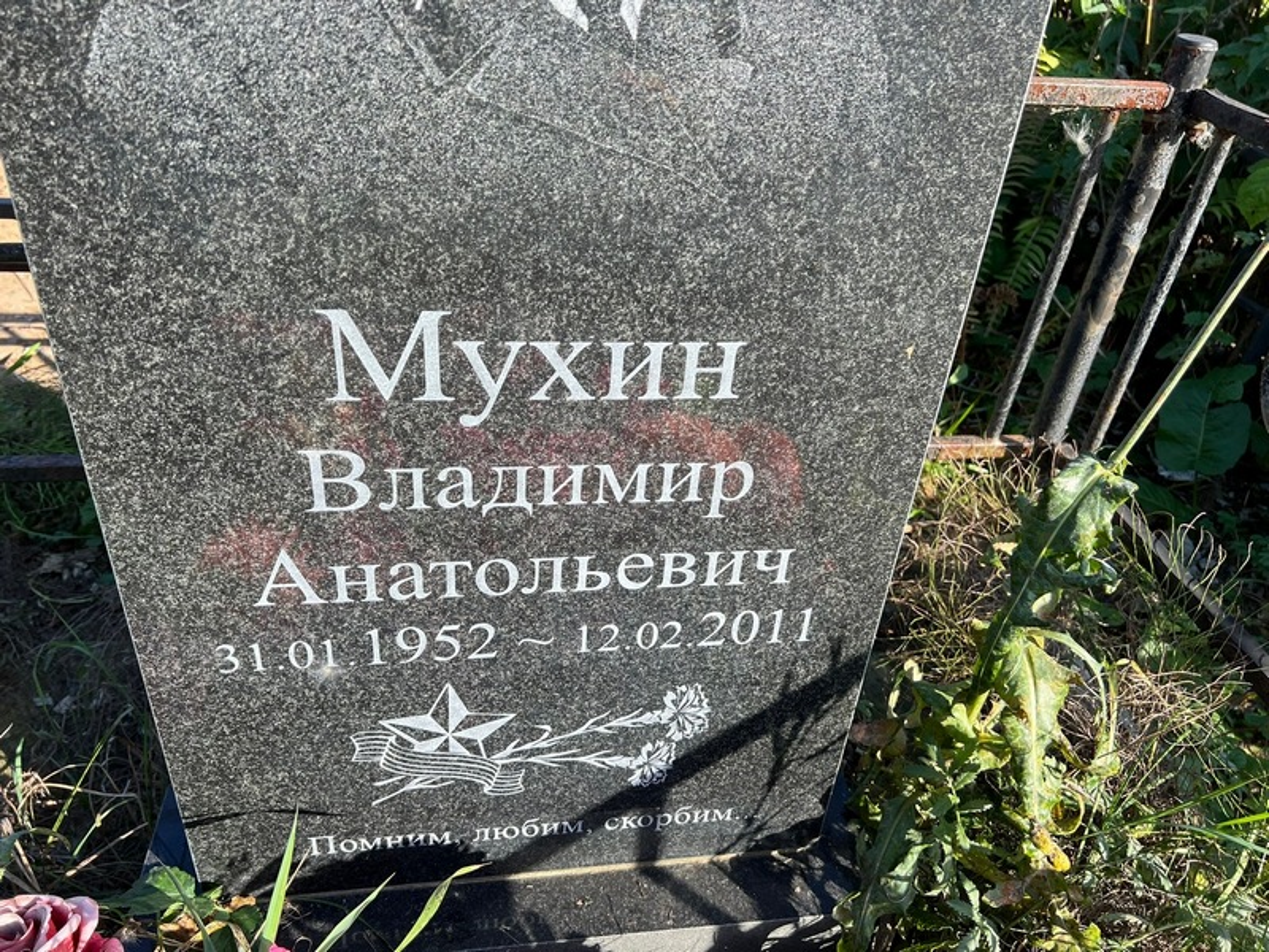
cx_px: 634
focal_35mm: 26
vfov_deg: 53.1
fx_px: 953
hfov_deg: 67.3
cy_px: 476
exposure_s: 1/1159
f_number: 1.5
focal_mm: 5.7
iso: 50
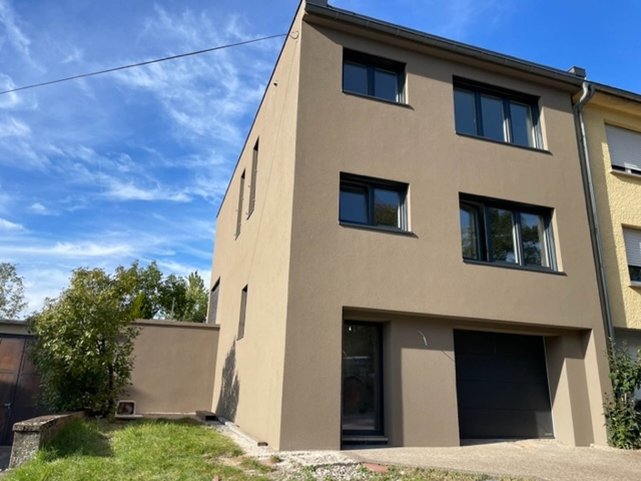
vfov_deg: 53.1
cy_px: 240
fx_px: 481
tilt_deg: +17.4
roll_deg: -2.2
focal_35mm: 26
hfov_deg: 67.3
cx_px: 320
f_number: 1.6
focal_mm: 4.2
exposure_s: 1/1916
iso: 32
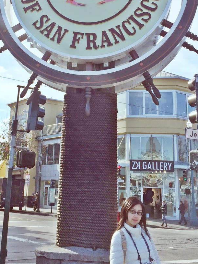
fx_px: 434
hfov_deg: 25.6
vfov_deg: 32.9
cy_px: 56
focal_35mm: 57
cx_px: 71
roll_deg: -2.9
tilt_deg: +17.4
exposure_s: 1/898
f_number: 2.2
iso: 32
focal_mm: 4.15
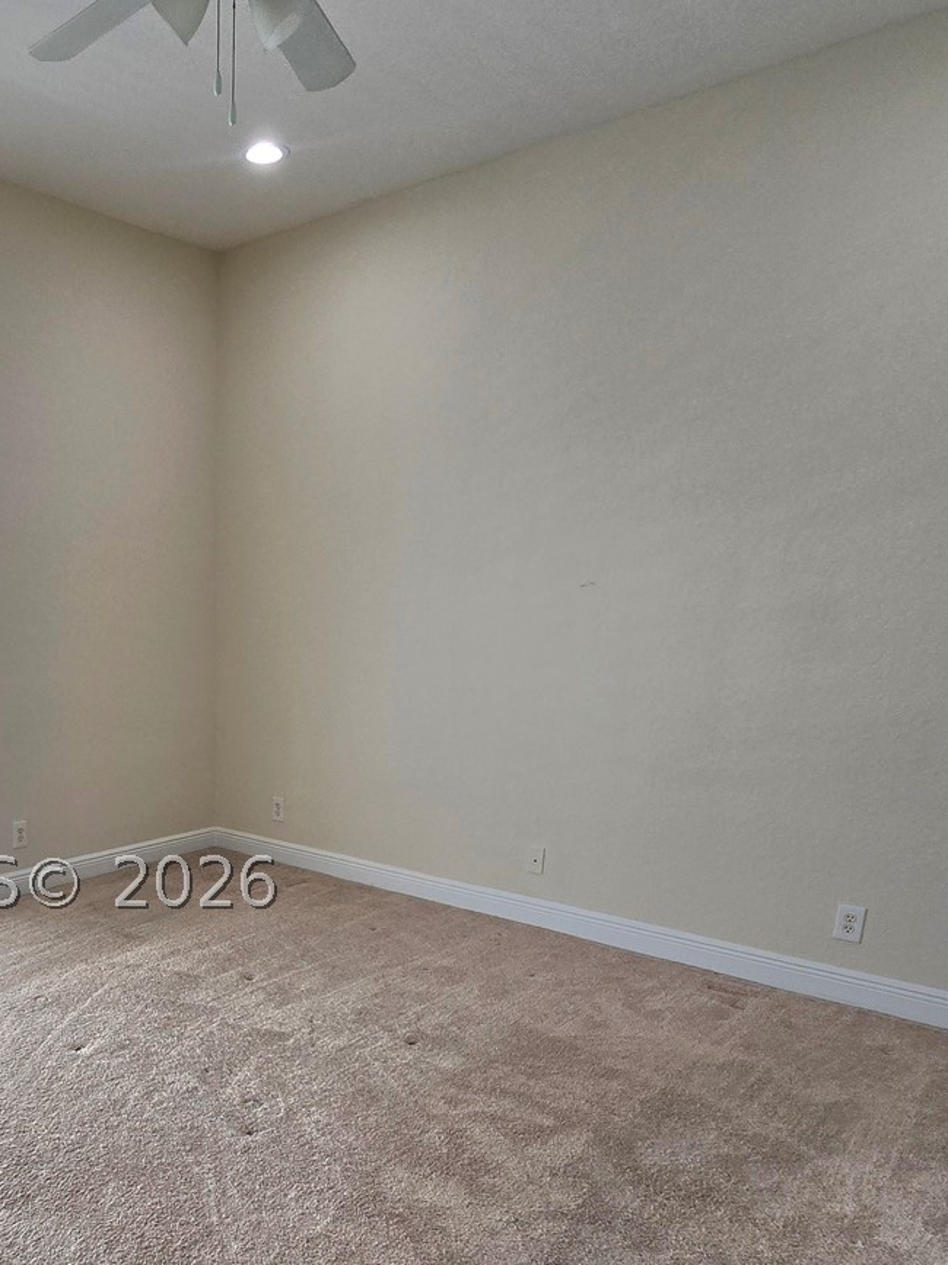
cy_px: 883
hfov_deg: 53.1
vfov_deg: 68.7
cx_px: 191
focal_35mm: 24
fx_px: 877
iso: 50
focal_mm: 2.2
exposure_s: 1/143
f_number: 2.2
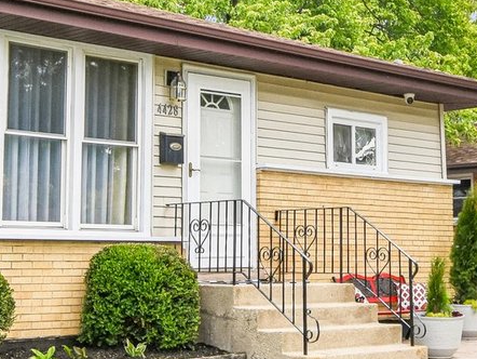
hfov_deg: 26.3
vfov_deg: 19.5
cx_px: 227
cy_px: 18
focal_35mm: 74
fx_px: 1020
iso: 400
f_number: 8
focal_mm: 14
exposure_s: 1/800
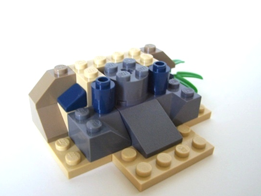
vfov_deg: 36.0
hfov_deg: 46.7
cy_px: 95
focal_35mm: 40
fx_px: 302
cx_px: 119
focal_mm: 5.6
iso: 160
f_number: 2.7
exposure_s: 1/8
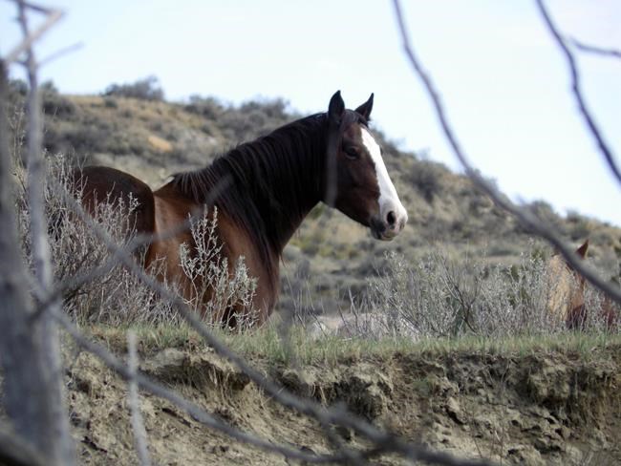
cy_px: 233
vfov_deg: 2.6
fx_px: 10409
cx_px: 310
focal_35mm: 580
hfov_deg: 3.4
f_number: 5.9
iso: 100
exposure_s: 1/160
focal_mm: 104
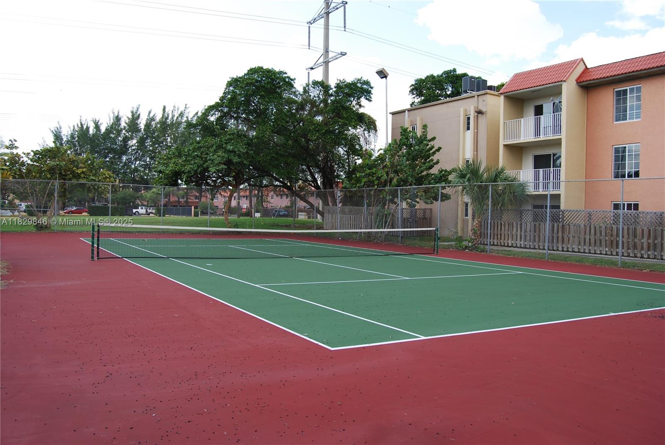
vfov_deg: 43.7
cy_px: 222
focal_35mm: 30
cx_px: 332
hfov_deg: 61.9
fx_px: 555
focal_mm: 20
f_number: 6.3
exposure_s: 1/160
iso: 100
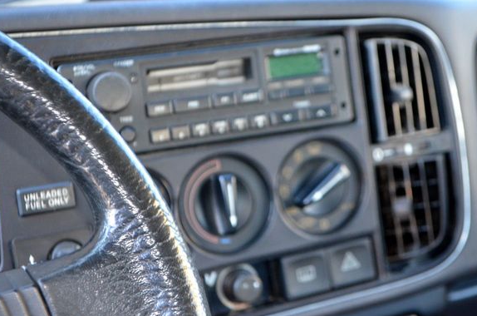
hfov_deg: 26.4
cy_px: 163
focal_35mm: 77
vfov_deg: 17.6
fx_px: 1018
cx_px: 243
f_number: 5.3
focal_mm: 46
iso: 1800
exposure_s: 1/60
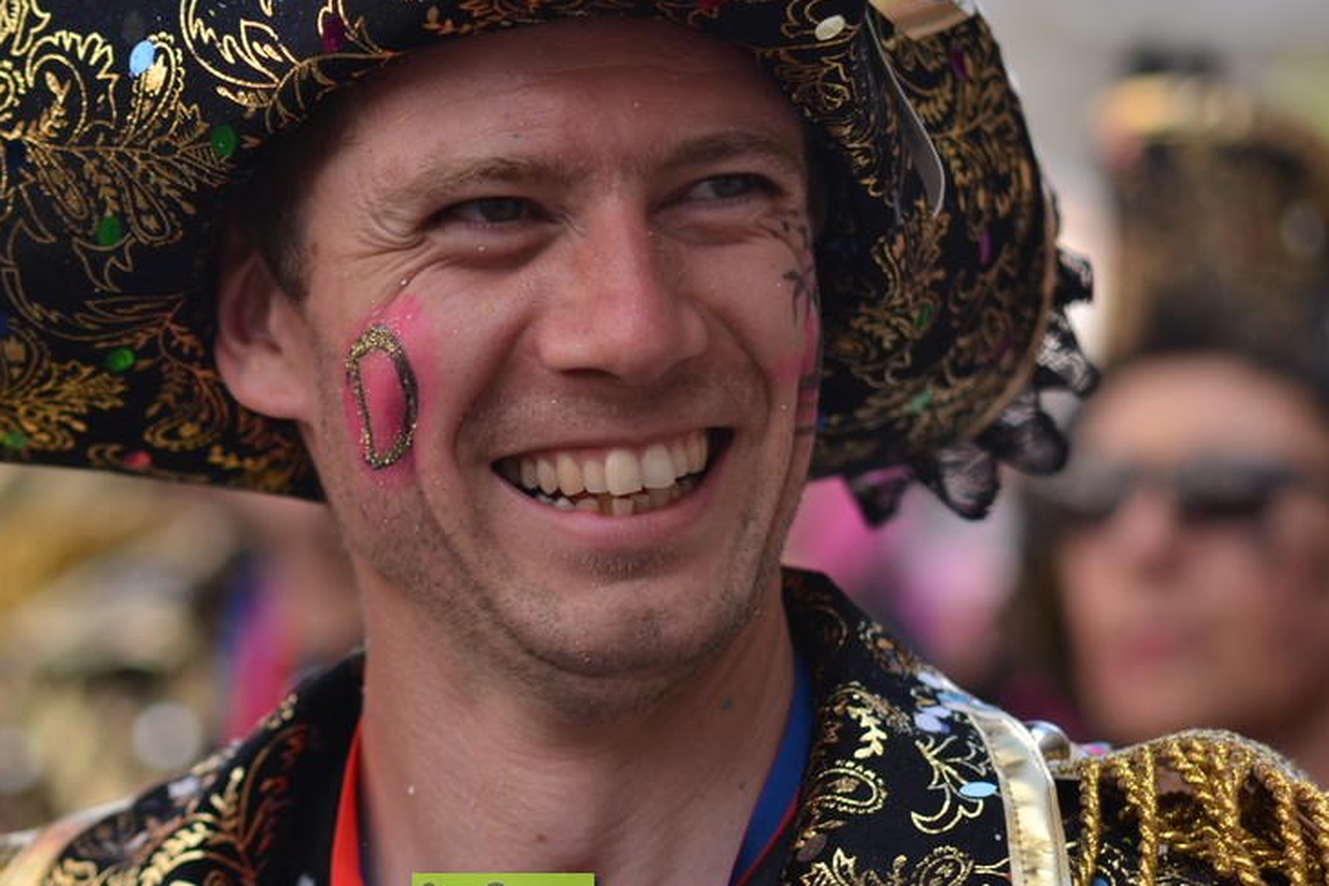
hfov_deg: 10.6
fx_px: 7161
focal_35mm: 194
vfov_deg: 7.1
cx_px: 503
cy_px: 398
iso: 100
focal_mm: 92
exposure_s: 1/400
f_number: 2.8
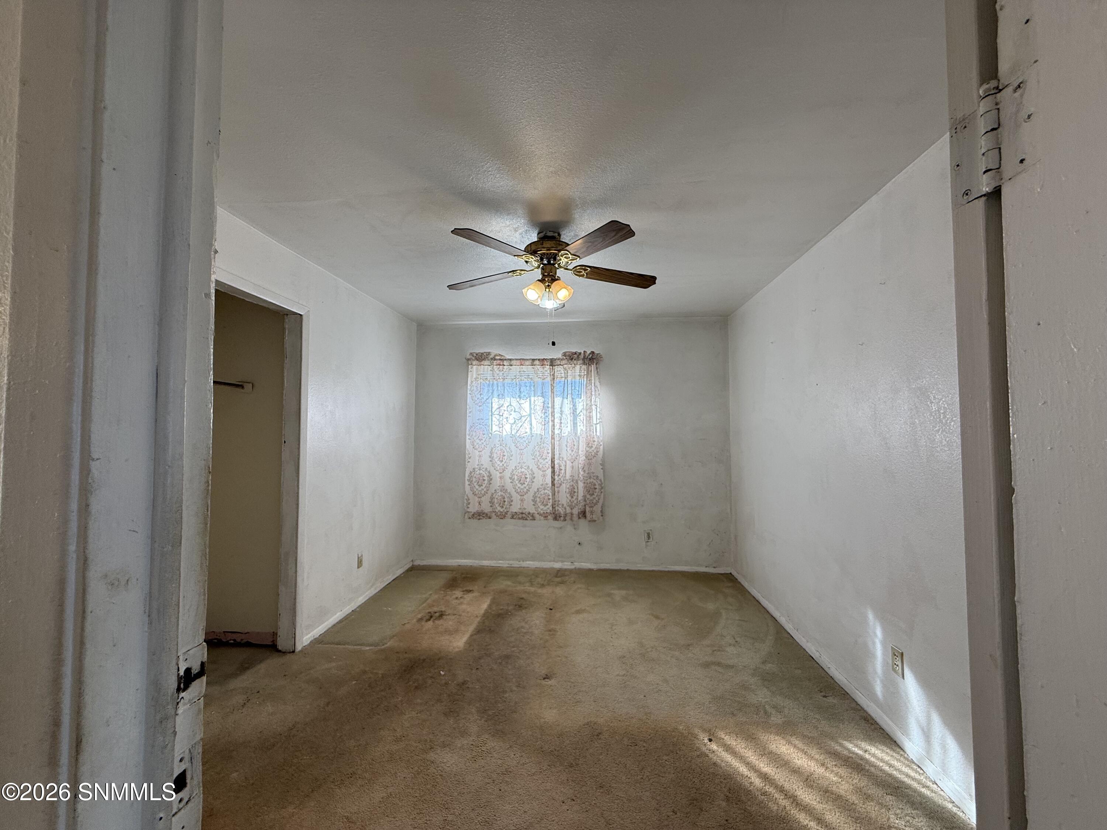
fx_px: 448
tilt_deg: +2.2
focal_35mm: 14
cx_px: 554
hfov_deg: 102.1
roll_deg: -0.2
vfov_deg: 85.7
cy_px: 415
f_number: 2.2
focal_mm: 2.22
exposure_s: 1/120
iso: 64
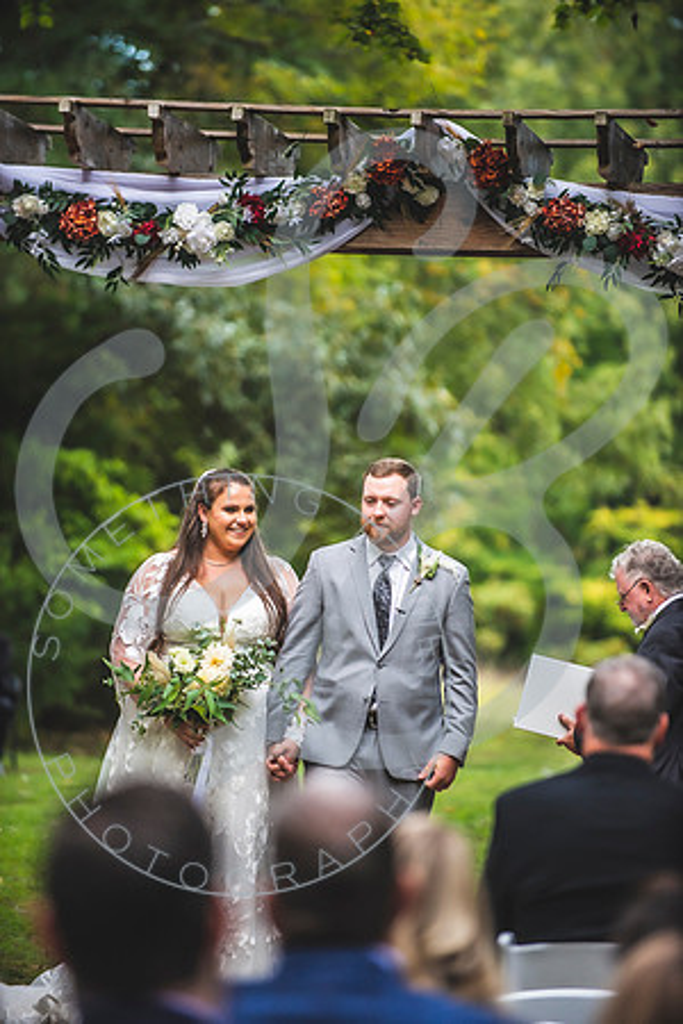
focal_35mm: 190
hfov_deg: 7.2
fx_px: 5407
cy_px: 512
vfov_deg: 10.8
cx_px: 342
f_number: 2.8
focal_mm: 190
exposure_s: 1/640
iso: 640
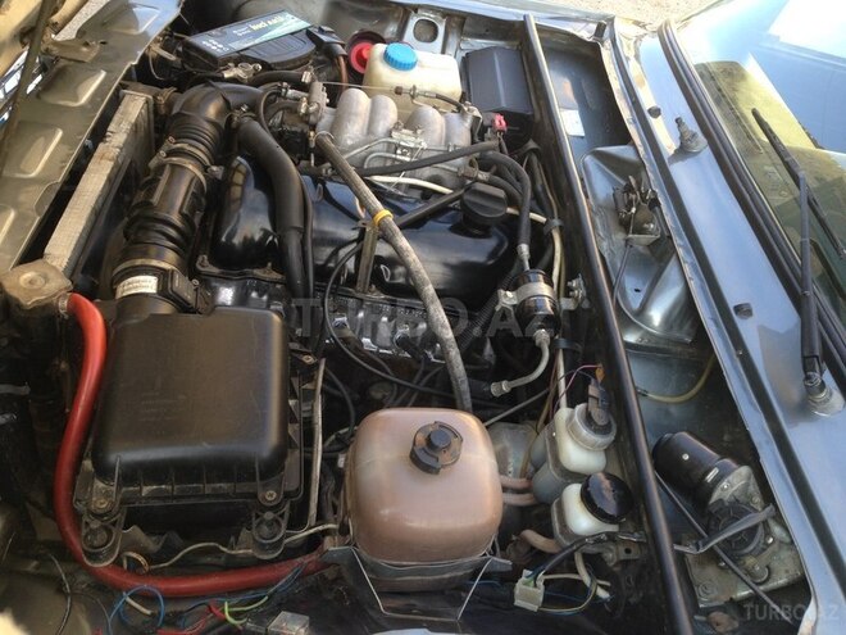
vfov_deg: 42.9
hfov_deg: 55.4
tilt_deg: -40.8
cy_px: 318
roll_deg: -15.5
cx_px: 423
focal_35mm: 33
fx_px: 807
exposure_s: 1/120
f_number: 2.4
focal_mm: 4.12
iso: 50
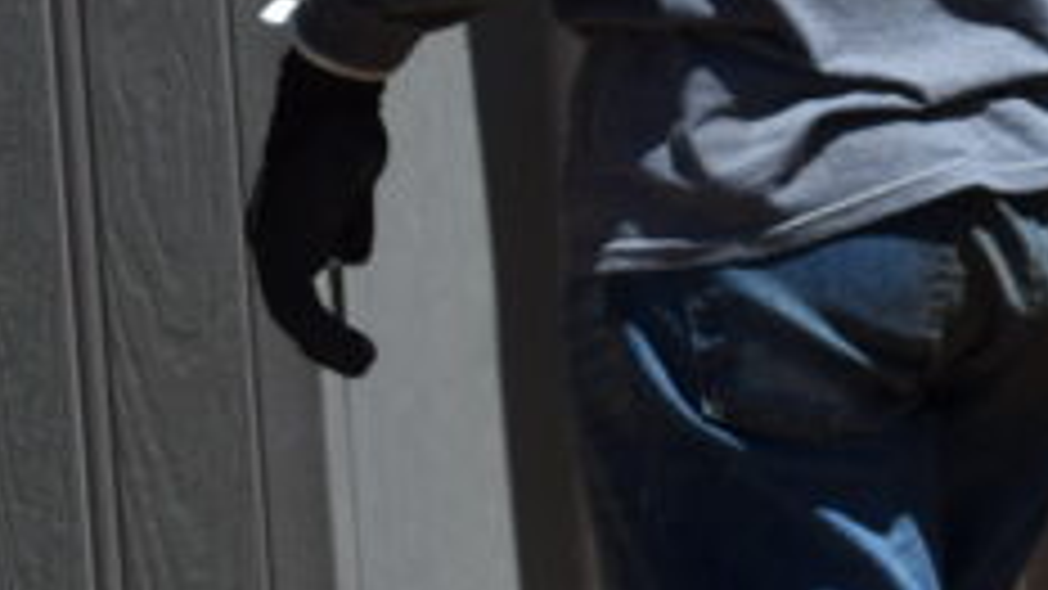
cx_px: 1889
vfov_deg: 6.1
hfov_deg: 10.2
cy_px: 223
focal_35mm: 200
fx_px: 5566
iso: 100
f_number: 4.2
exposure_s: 1/1000
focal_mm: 29
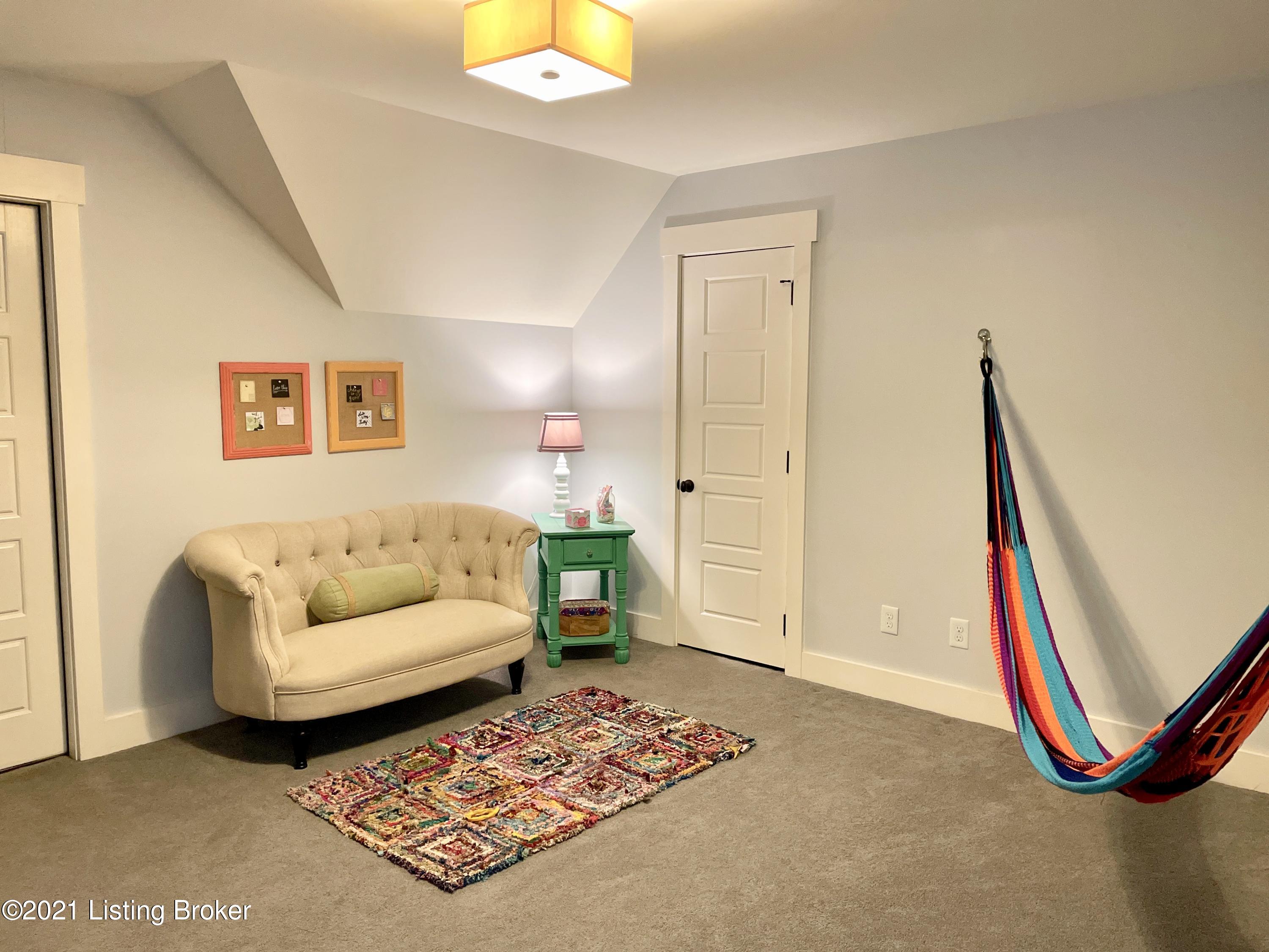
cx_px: 634
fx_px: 953
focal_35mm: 26
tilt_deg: -4.8
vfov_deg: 53.1
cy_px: 476
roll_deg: -0.6
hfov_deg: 67.3
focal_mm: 4.2
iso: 320
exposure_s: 1/60
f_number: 1.6
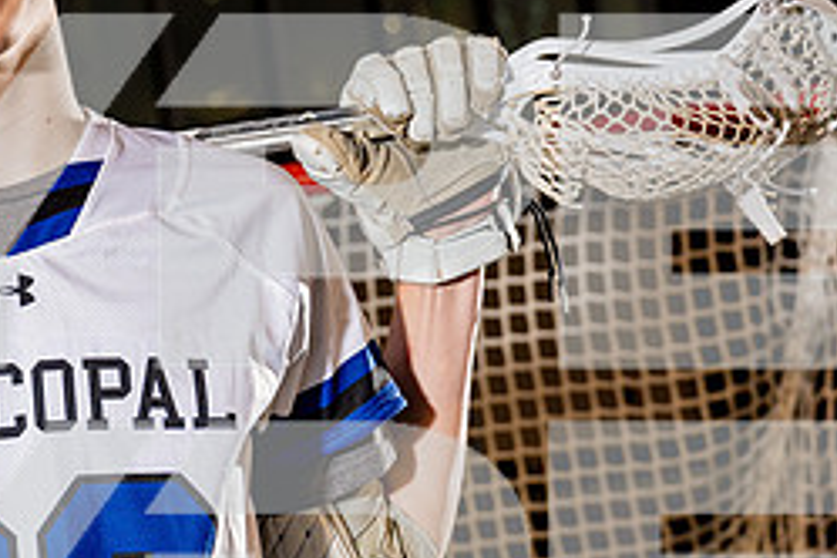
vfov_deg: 11.3
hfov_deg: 16.7
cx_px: 91
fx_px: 2813
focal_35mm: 121
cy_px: 193
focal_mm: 52
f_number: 4
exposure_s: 1/250
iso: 400
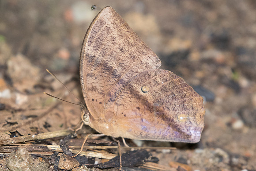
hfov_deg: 2.4
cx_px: 149
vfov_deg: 1.6
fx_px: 6192
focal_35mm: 871
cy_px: 92
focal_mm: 400
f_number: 6.3
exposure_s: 1/250
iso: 1600
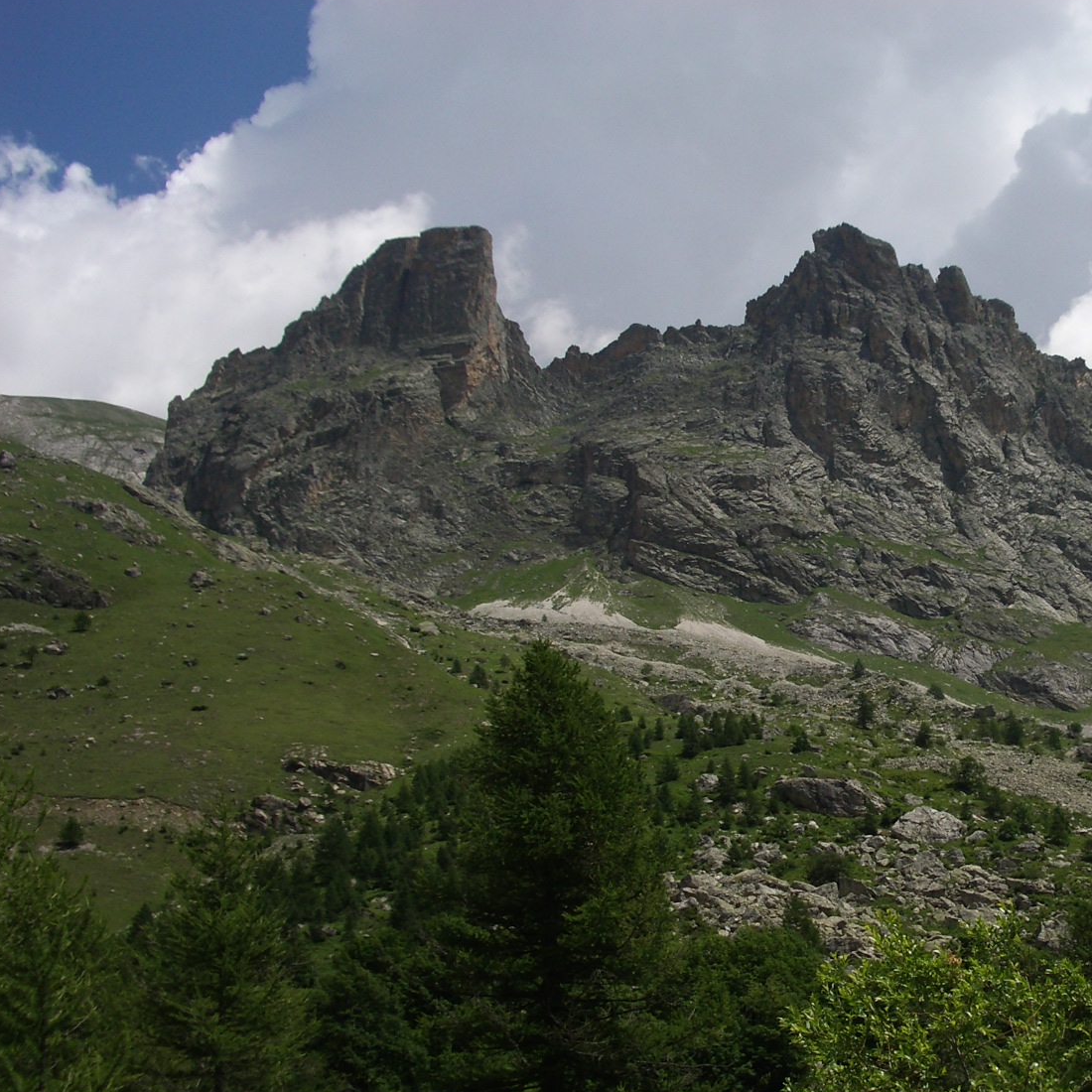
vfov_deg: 37.5
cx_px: 790
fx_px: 1606
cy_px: 585
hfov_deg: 36.8
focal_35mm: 45
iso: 80
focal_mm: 5.8
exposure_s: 1/640
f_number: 4.3
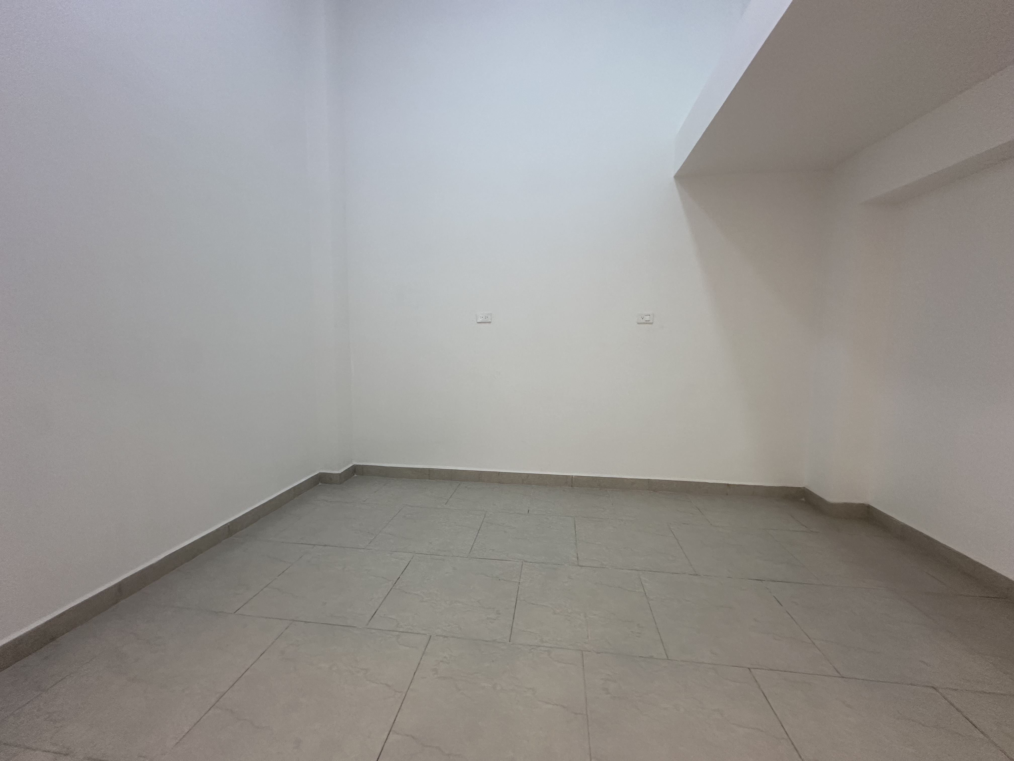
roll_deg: +0.7
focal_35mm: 14
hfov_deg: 102.1
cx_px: 507
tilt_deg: -5.4
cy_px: 380
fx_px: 410
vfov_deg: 85.7
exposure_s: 1/120
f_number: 2.2
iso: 200
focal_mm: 2.22
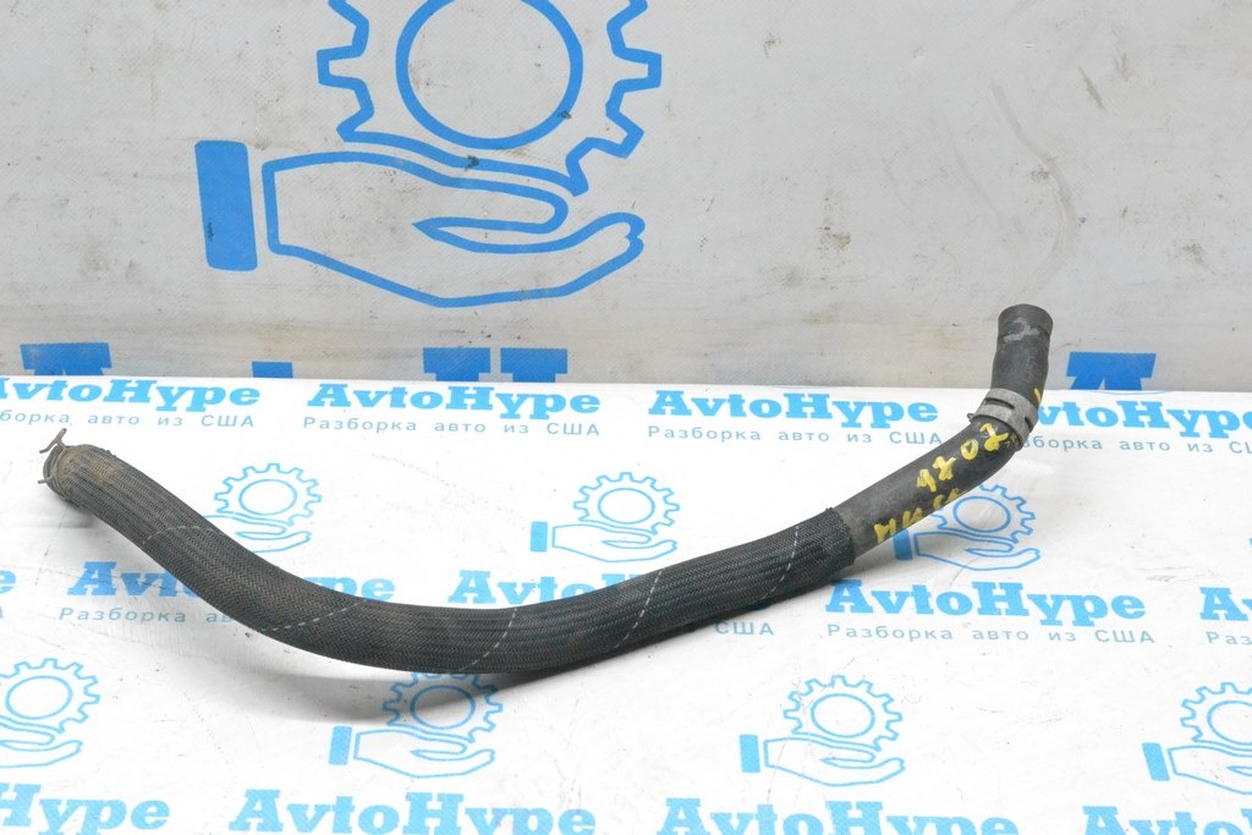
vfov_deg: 21.6
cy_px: 418
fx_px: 2191
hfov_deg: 31.9
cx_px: 626
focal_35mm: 63
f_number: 9
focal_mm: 42
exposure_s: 1/160
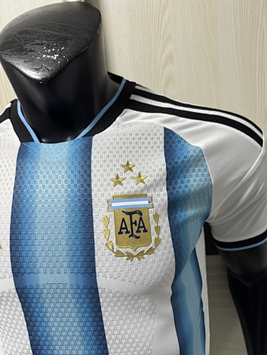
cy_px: 178
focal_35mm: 24
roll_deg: +8.0
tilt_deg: -14.0
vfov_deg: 71.6
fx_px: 247
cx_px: 134
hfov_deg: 56.8
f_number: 1.78
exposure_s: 1/50
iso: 160
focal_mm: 6.76
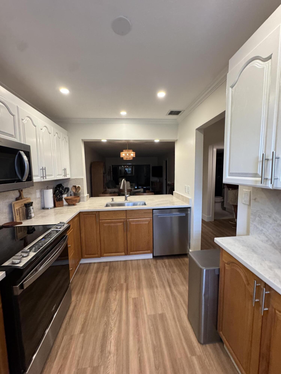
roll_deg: +0.7
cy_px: 187
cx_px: 140
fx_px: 152
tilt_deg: -6.8
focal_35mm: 14
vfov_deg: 102.1
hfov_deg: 85.7
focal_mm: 2.22
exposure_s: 1/120
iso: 250
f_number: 2.2
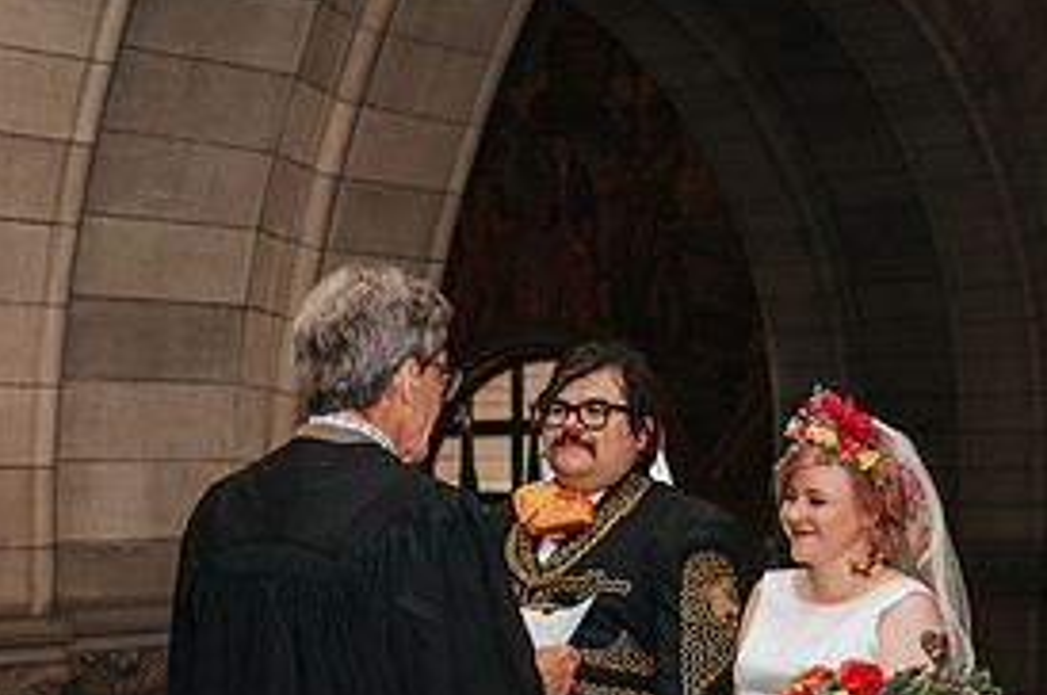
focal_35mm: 76
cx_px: 726
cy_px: 689
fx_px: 2208
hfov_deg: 26.5
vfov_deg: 17.5
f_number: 3.5
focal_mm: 35
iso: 1000
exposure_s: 1/200
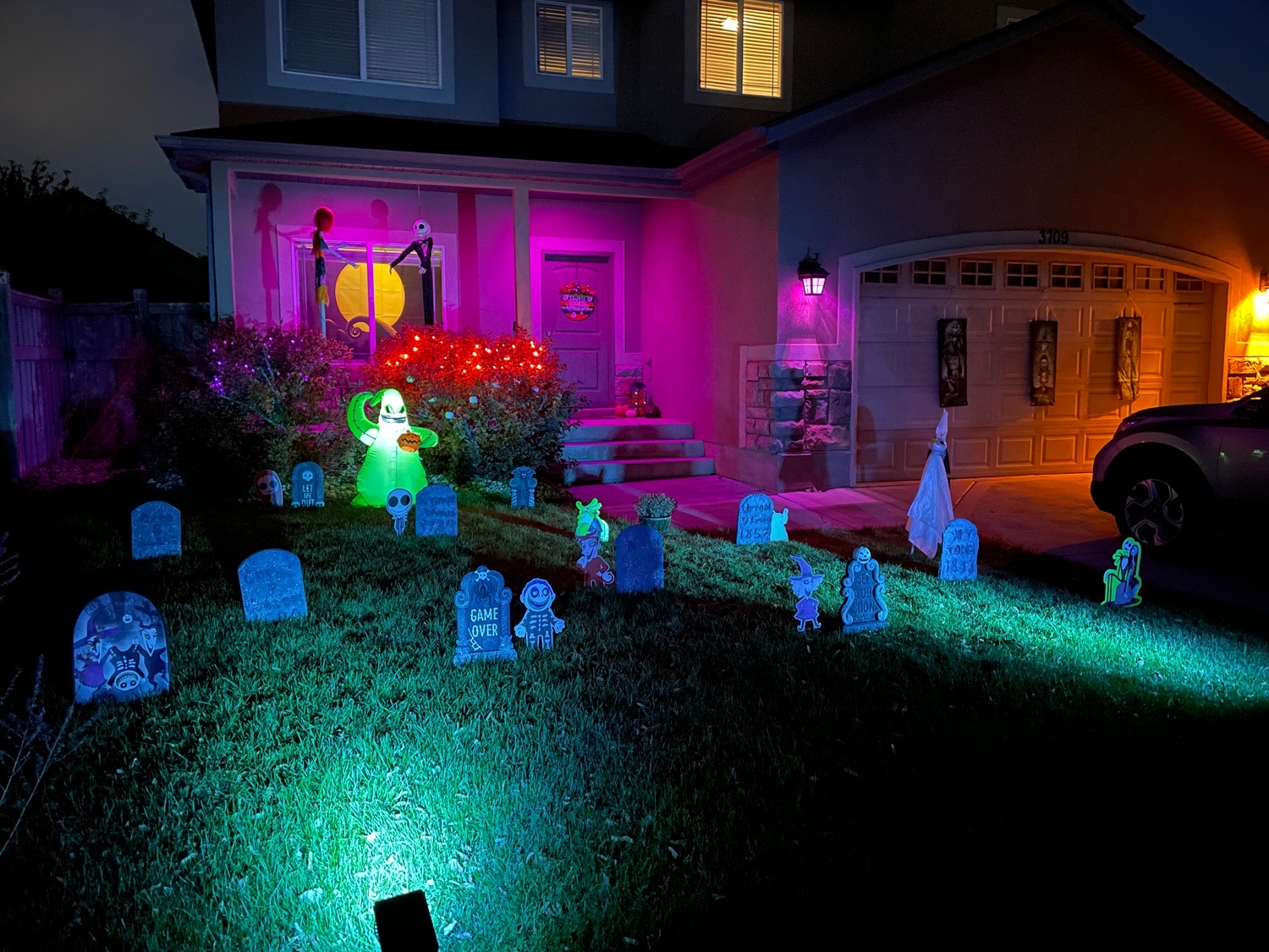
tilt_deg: -7.3
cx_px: 634
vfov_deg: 53.1
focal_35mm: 26
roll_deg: +0.6
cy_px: 476
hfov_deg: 67.3
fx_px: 953
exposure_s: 1/4
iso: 800
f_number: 1.6
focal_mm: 4.2
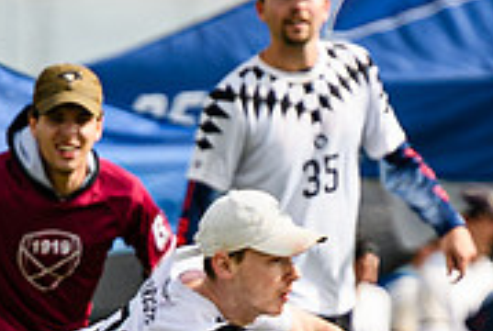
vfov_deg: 0.8
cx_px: 386
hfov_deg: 1.2
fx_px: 24320
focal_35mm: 1773
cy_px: 316
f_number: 3.2
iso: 100
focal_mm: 200
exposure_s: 1/1600
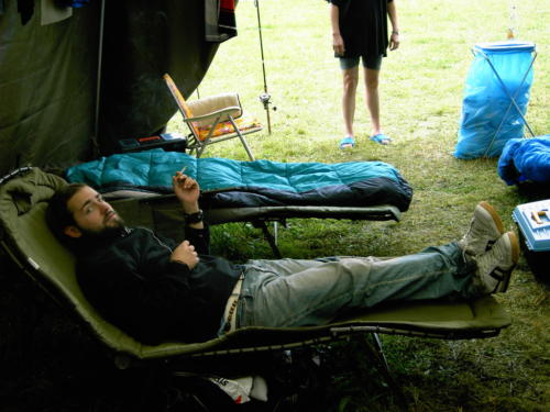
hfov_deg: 42.9
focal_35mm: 44
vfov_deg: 32.9
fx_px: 699
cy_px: 206
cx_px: 275
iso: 100
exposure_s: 1/50
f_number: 2.8
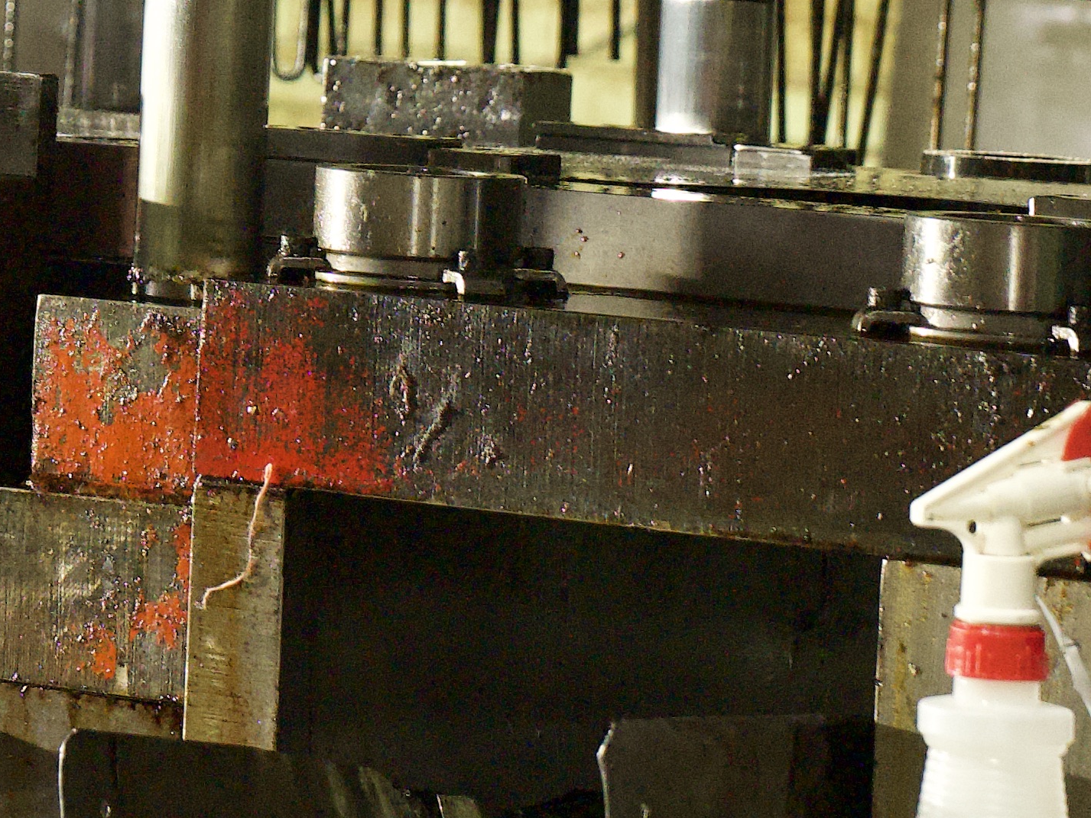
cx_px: -463
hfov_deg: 8.7
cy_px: -271
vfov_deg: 6.6
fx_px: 6996
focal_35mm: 222
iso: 8000
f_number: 4.5
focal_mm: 47
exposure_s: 1/160
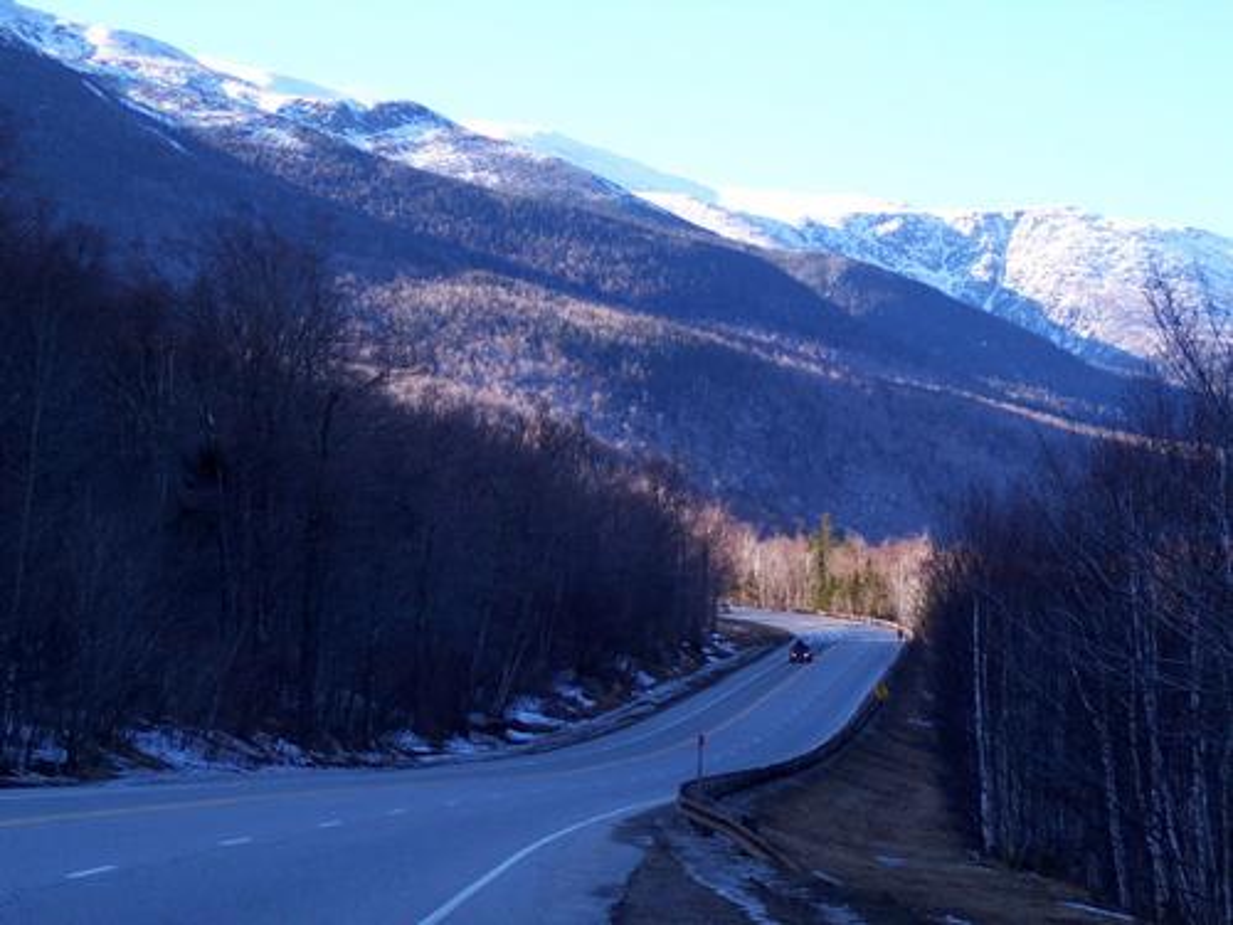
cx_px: 616
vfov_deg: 12.7
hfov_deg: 16.8
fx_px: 4167
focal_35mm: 117
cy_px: 462
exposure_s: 1/180
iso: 100
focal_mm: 24
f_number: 4.8
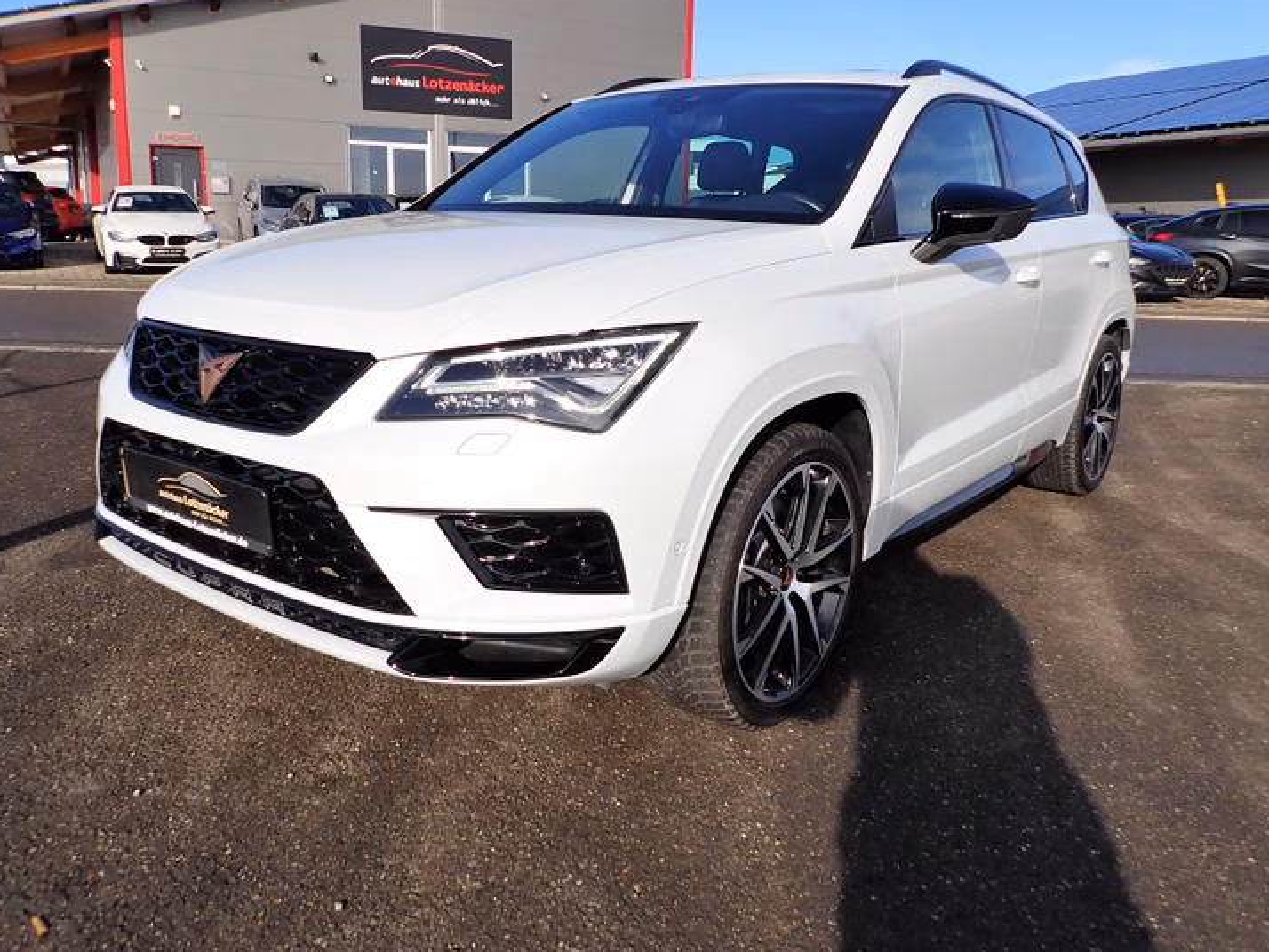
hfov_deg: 63.4
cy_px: 435
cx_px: 590
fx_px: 1027
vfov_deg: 49.7
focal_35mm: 28
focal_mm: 4.5
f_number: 8
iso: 100
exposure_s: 1/160
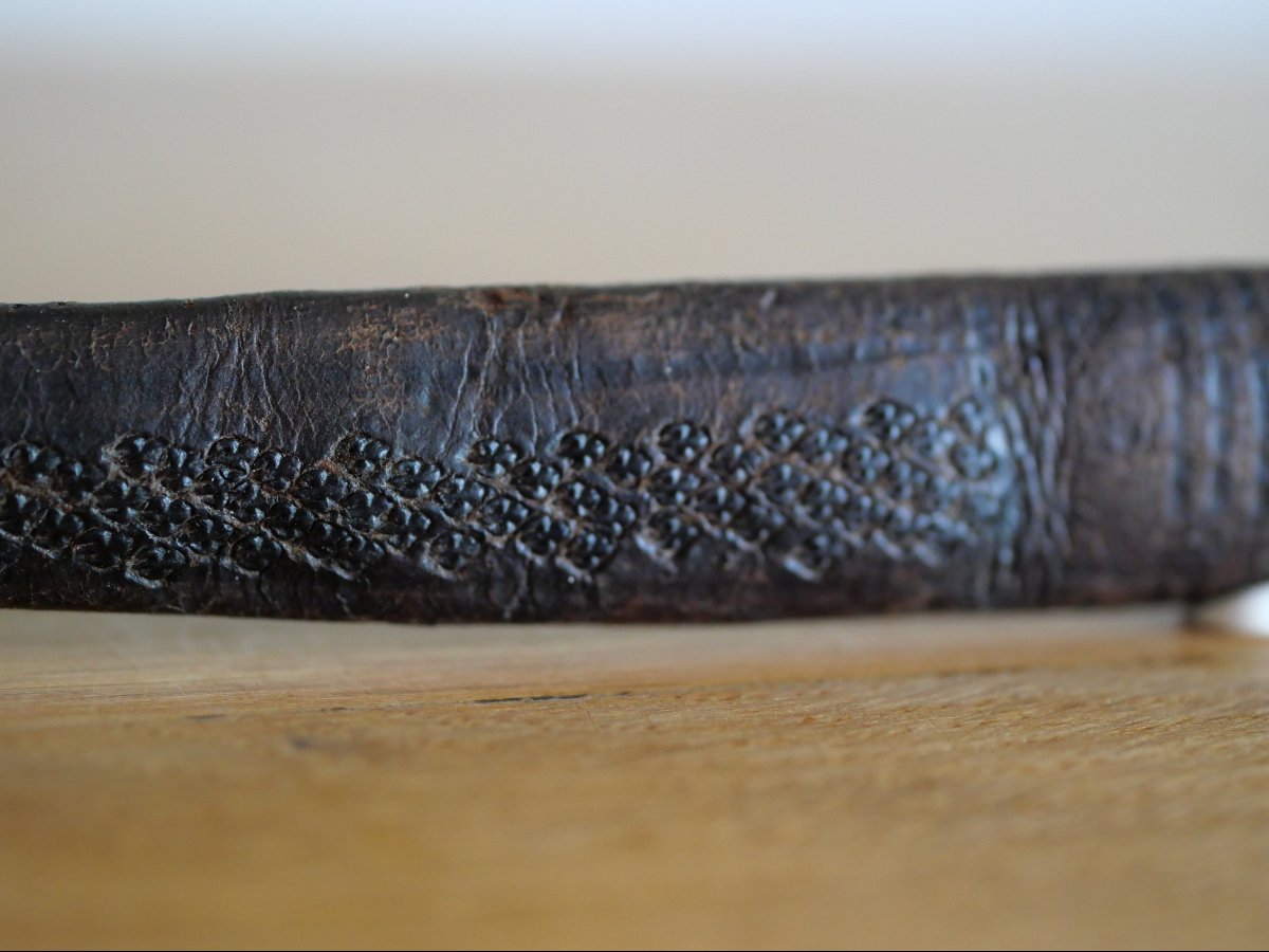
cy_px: 476
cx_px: 634
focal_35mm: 60
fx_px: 2200
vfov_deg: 24.4
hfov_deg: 32.2
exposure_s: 1/60
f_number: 2.8
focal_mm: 30
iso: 2000
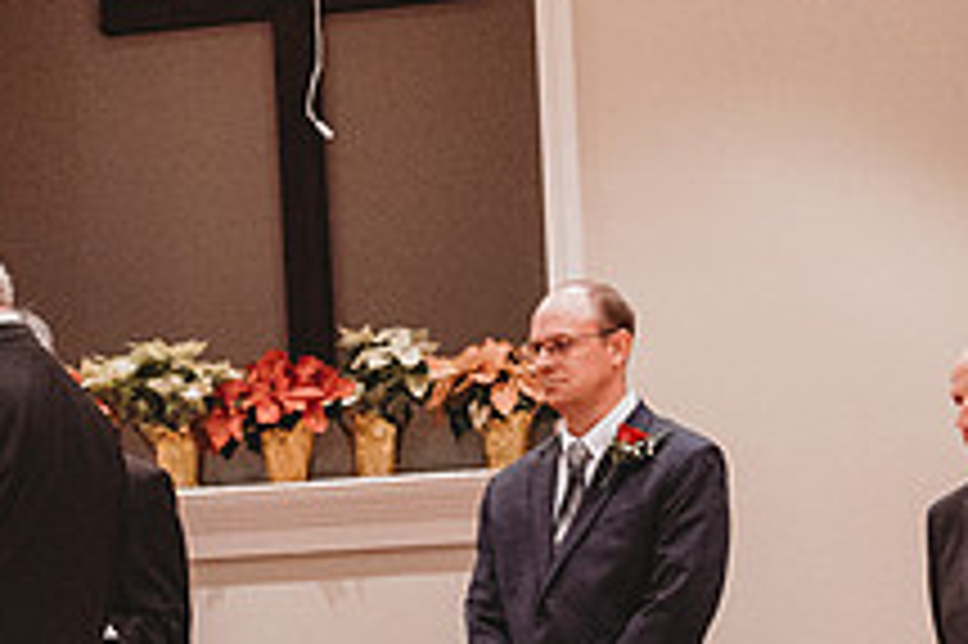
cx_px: -239
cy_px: 516
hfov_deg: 14.6
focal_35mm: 135
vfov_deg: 10.1
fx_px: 3627
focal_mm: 50
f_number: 4
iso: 5000
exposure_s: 1/200
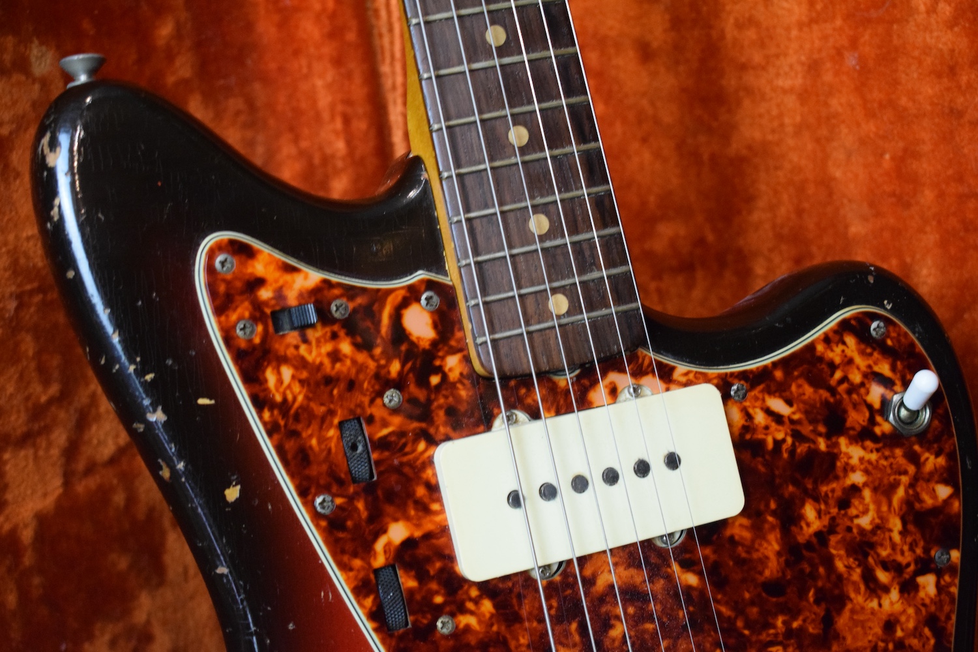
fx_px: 1834
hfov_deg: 29.9
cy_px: 326
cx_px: 489
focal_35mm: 68
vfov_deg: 20.2
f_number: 5
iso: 3600
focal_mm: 45
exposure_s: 1/60
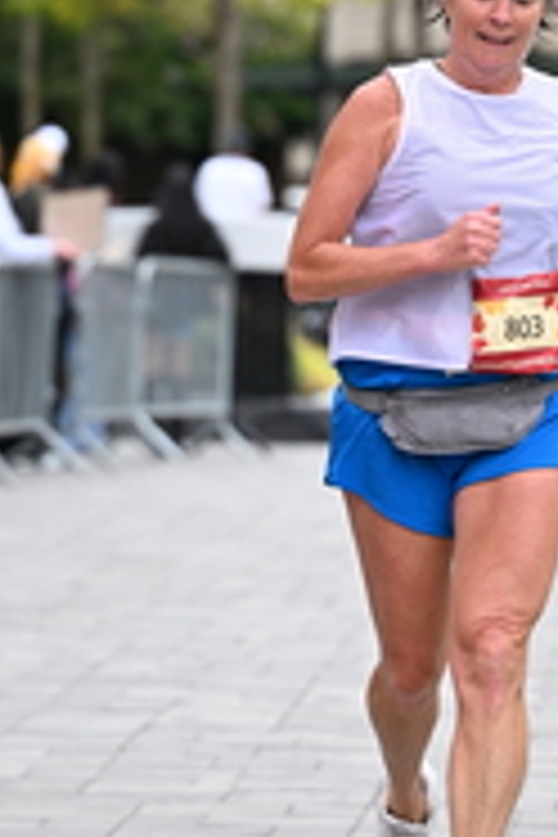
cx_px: 524
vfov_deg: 6.6
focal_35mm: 310
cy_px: 122
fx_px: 7207
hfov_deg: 4.4
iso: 640
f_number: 2.8
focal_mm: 105
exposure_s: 1/2500
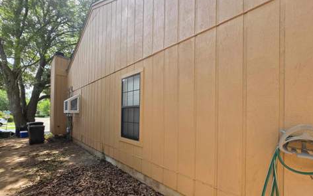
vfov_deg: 78.1
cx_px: 158
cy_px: 114
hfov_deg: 105.3
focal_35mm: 14
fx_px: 119
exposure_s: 1/319
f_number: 1.9
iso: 32
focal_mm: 2.2
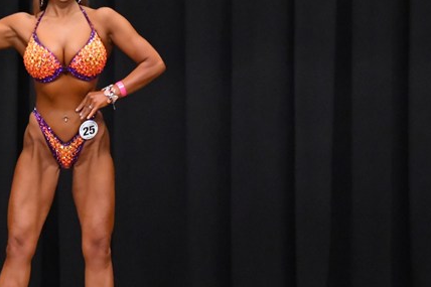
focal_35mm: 435
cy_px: 160
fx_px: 5206
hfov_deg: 4.7
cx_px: 75
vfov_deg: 3.2
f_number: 5.6
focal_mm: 160
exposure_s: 1/400
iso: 8000
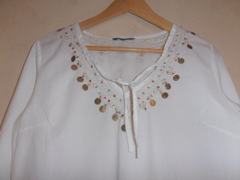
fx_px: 166
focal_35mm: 24
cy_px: 90
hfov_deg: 71.6
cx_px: 120
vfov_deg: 56.8
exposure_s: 1/30
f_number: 3
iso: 125
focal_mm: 4.2
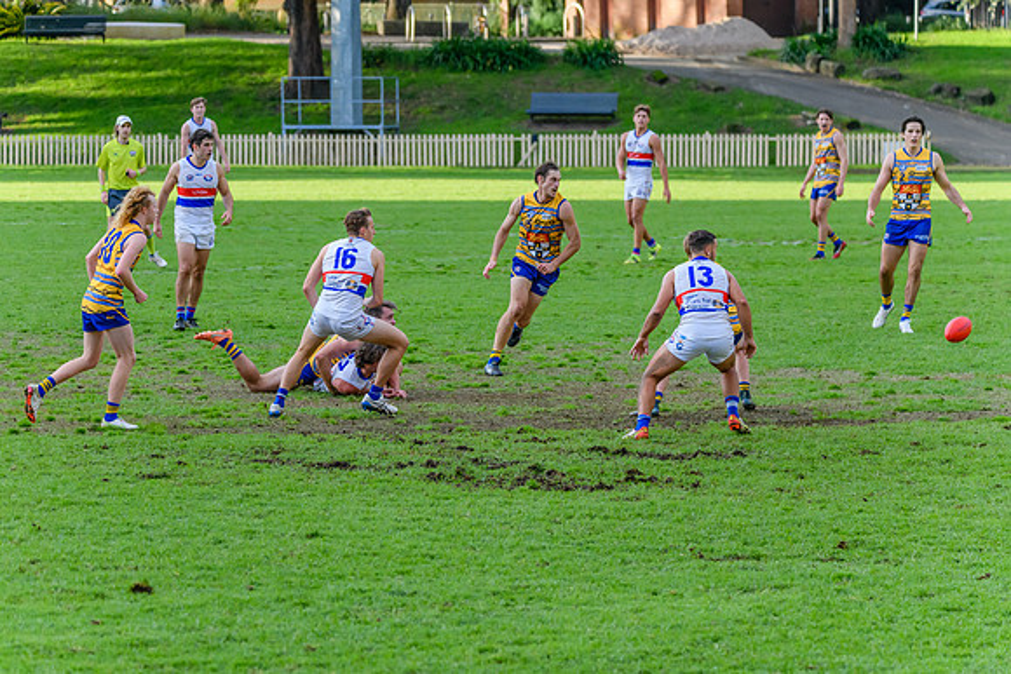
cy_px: 351
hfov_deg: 9.6
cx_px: 476
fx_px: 6027
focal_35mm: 215
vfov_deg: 6.4
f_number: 5.3
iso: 2200
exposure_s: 1/1600
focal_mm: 200
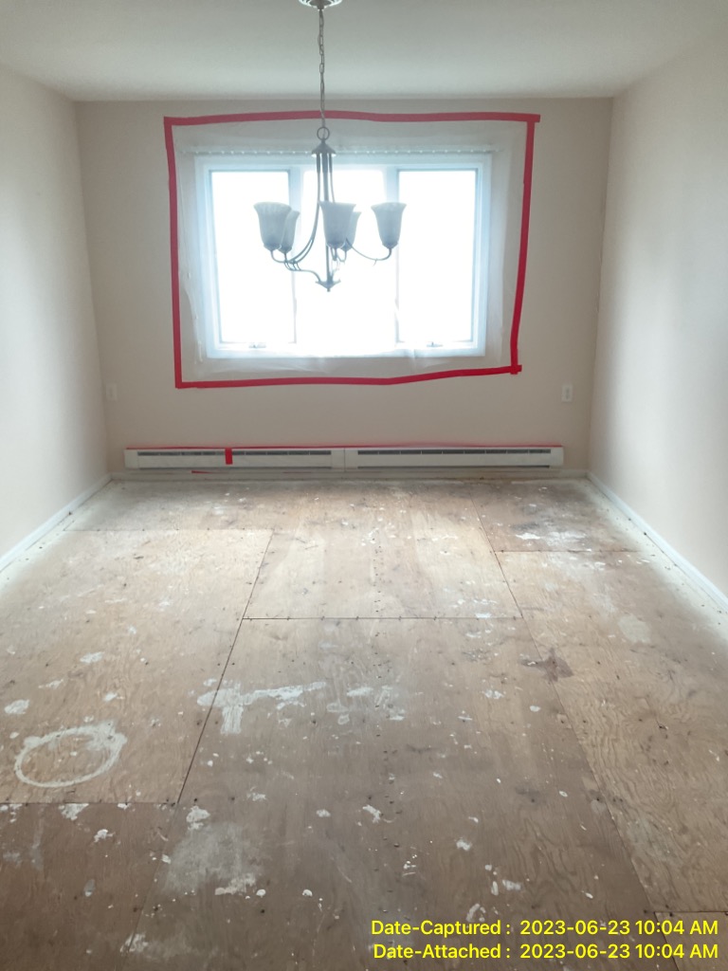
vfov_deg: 61.7
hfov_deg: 48.2
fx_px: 813
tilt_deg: -15.0
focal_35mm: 29
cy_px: 486
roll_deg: +0.7
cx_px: 364
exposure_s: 1/40
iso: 250
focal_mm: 3
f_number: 1.8
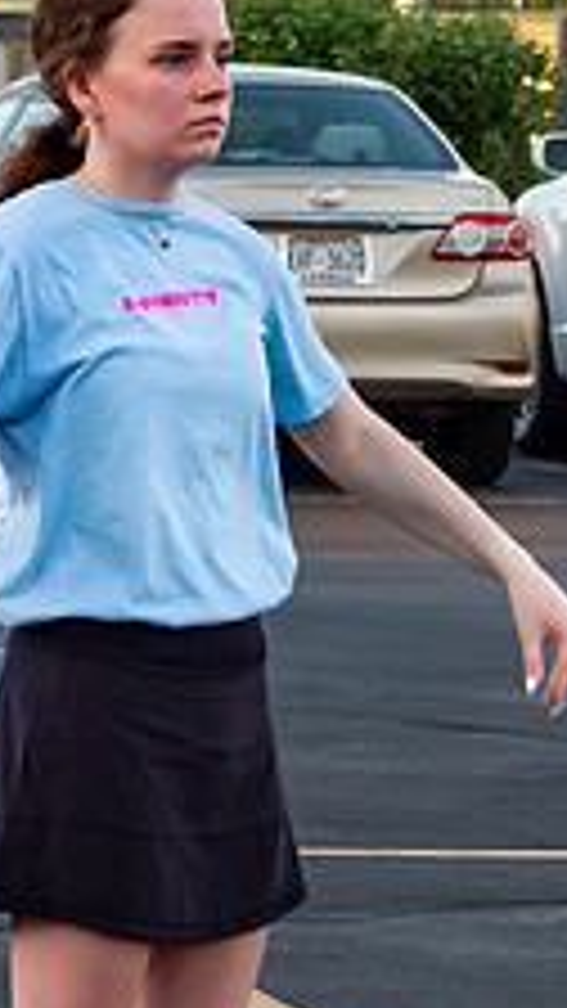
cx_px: 192
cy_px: 343
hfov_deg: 3.7
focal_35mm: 325
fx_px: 8687
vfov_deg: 6.6
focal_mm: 70
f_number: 9
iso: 1250
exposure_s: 1/640
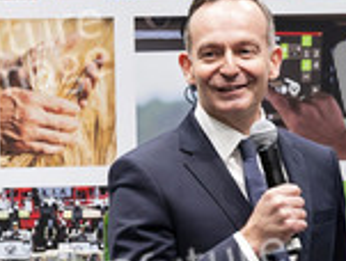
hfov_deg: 9.7
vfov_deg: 7.2
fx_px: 2034
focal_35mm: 203
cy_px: 408
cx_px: 243
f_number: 4
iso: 500
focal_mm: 53.9
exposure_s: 1/60
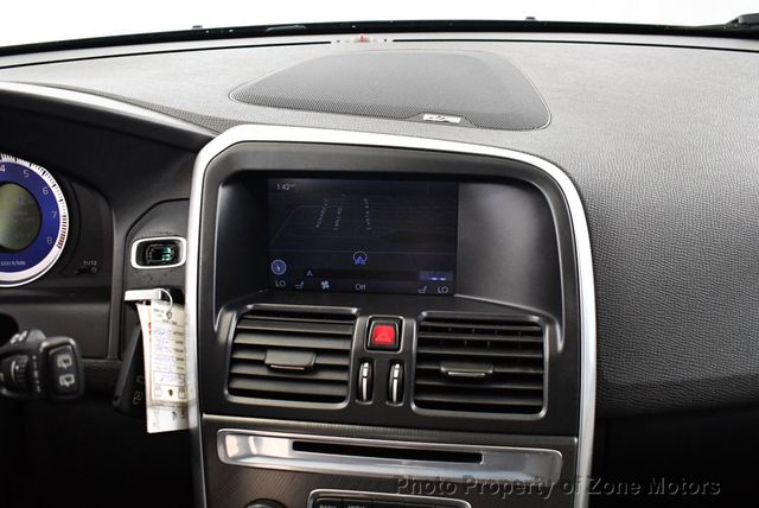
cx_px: 380
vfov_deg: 36.9
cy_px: 254
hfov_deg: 53.1
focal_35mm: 36
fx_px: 760
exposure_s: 1/100
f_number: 3.5
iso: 3200
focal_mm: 18
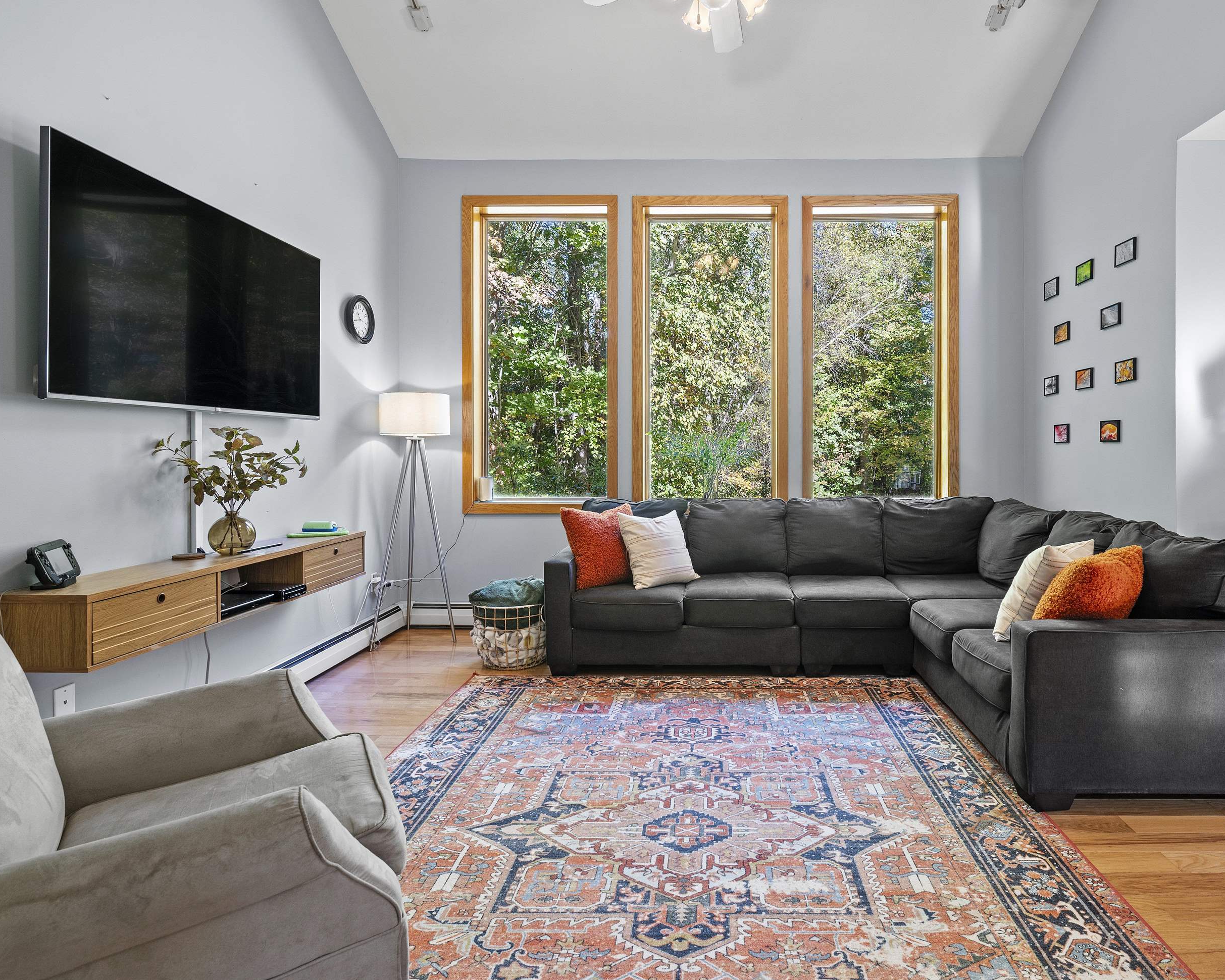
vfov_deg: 70.8
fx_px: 689
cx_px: 706
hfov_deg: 82.7
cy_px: 467
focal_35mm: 19
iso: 250
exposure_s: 1.3
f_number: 7.1
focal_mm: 16
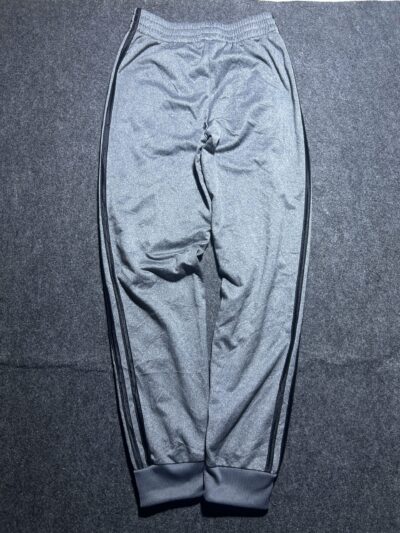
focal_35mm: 26
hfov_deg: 53.1
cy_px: 266
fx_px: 400
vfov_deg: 67.3
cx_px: 200
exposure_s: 1/50
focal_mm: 5.7
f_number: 1.5
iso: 80
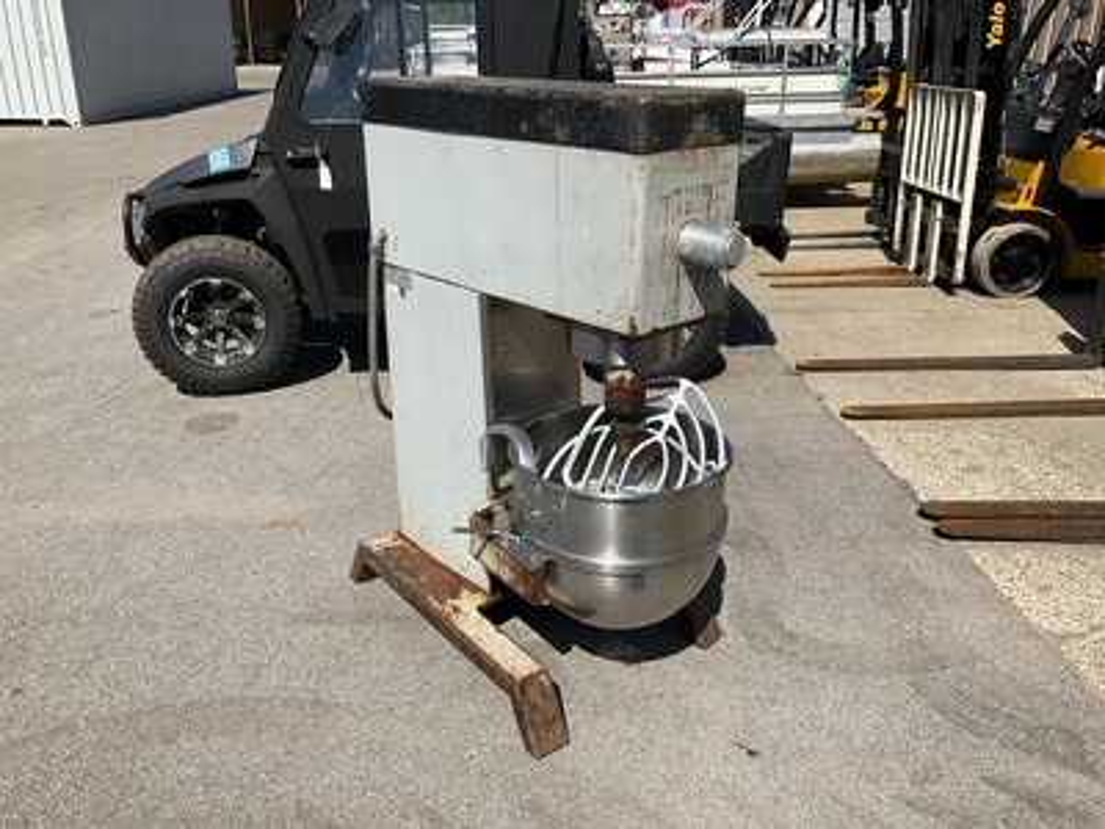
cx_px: 552
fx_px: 926
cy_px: 414
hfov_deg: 61.7
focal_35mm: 29
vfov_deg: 48.2
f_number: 1.8
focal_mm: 3
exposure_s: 1/2801
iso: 25
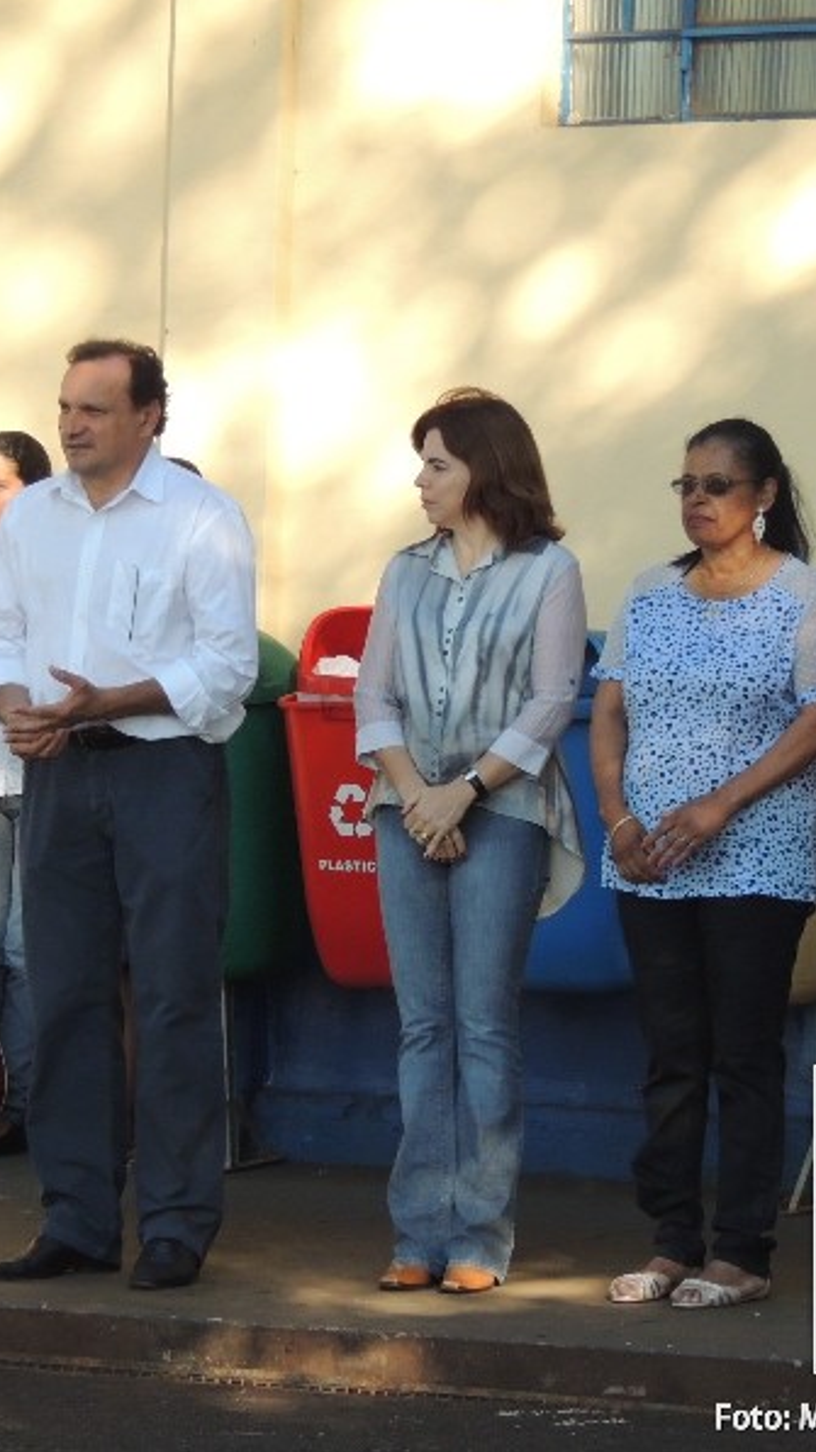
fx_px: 8159
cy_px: 724
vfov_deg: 10.2
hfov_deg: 5.7
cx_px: 195
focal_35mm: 212
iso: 400
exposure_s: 1/400
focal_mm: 25.8
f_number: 4.4
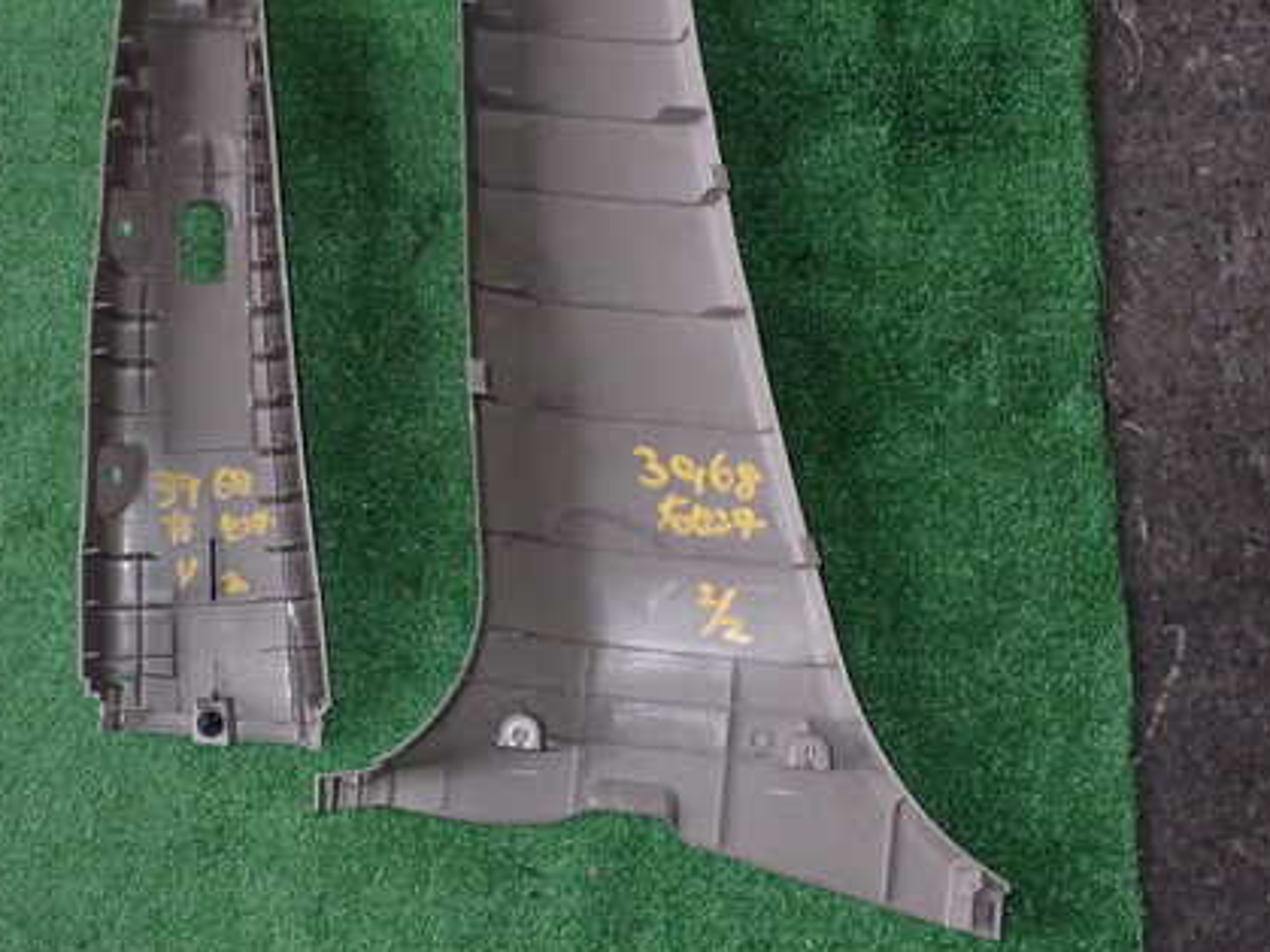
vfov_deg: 33.5
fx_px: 1577
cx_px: 476
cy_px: 385
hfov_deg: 43.5
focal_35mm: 43
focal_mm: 5.4
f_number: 9
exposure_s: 1/30
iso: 800
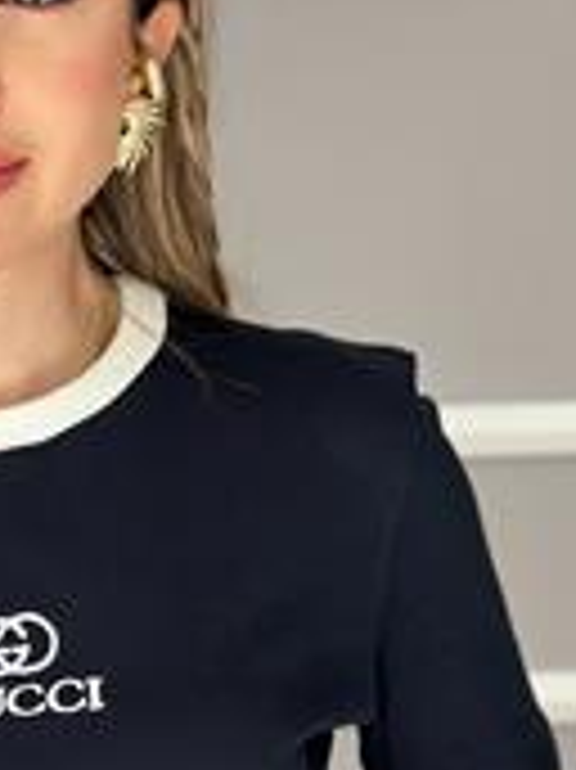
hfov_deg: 10.1
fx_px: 3243
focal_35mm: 146
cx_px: -14
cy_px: 829
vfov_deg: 13.3
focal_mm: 6.86
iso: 80
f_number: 1.78
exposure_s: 1/179
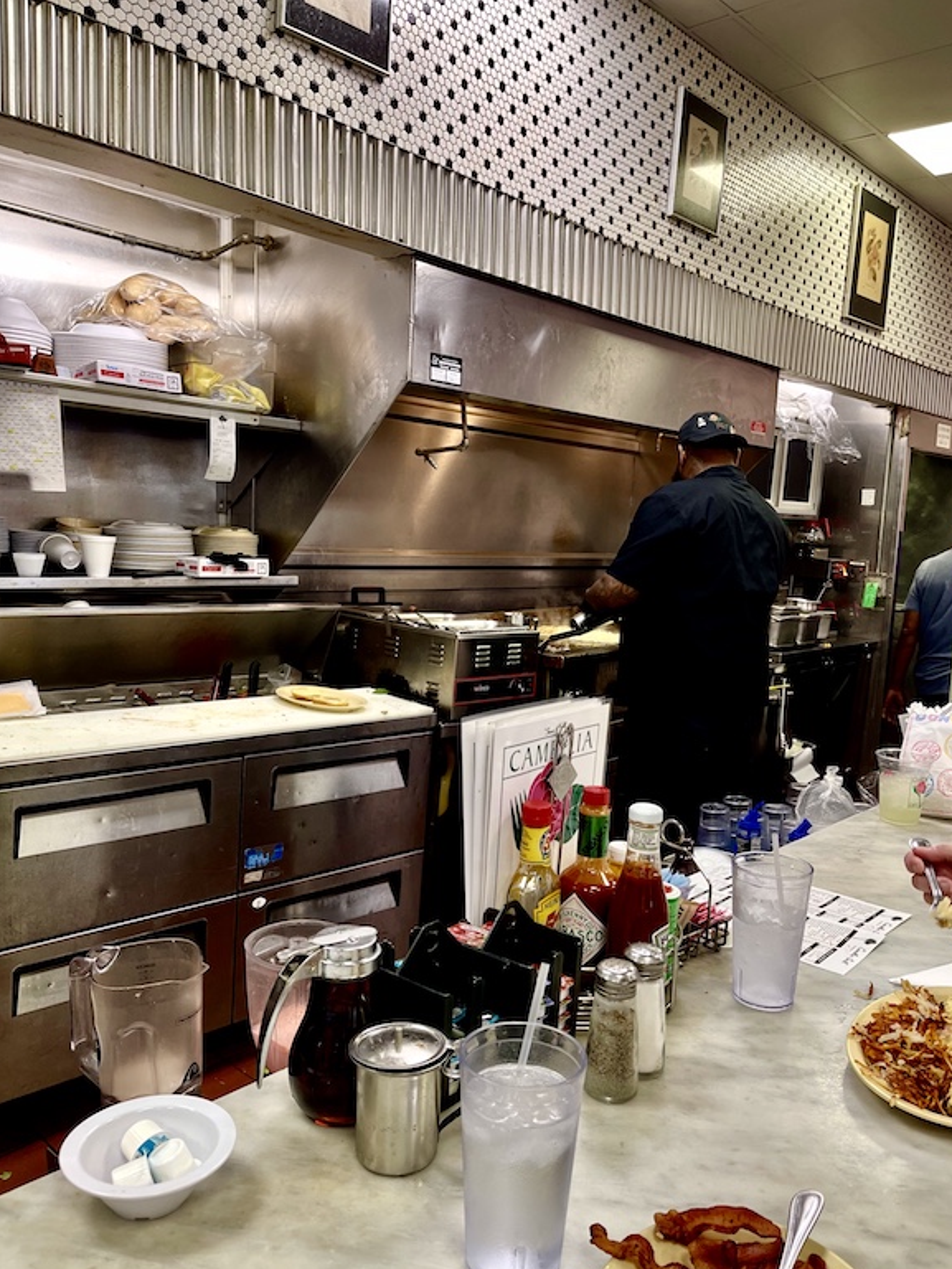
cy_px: 657
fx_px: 953
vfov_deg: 67.3
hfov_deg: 53.1
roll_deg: -2.6
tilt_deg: -8.3
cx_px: 490
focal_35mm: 26
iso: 80
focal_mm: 5.1
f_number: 1.6
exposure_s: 1/60
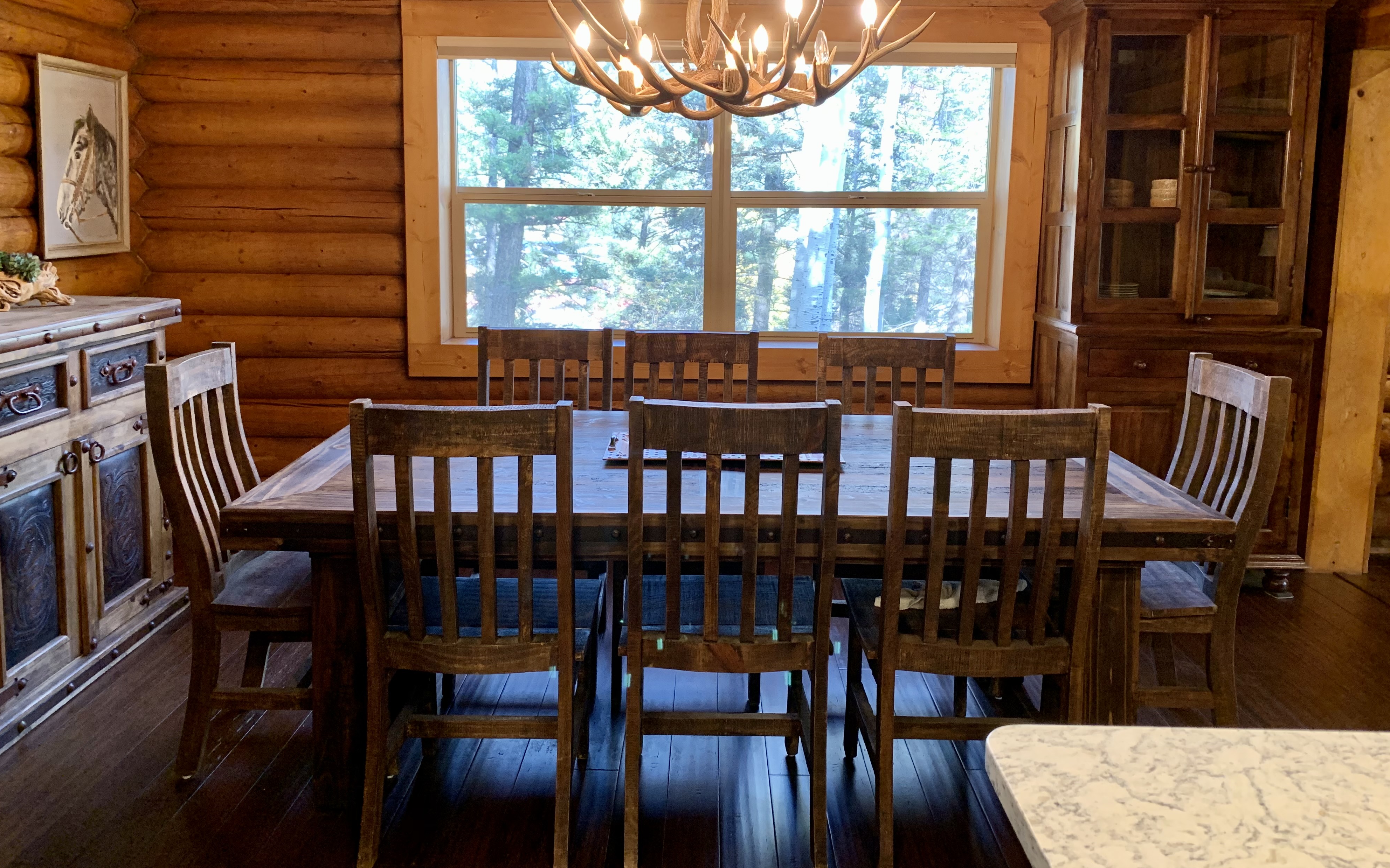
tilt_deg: -8.3
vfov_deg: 44.4
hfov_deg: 66.5
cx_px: 693
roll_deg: -1.2
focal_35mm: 28
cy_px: 363
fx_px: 1061
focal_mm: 4.25
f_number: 1.8
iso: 160
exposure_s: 1/60
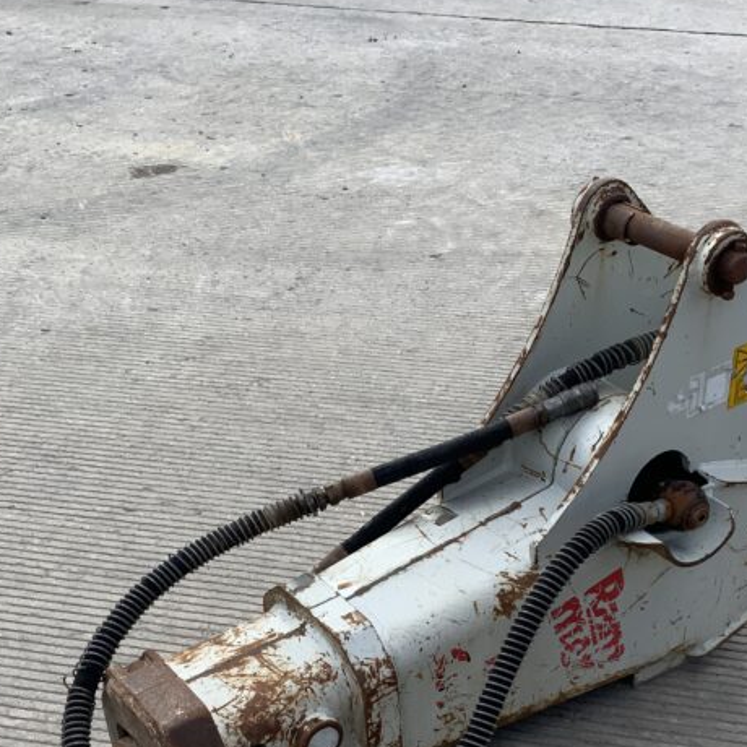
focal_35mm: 57
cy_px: 601
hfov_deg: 30.0
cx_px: 391
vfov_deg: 29.3
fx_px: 1392
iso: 16
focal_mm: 3
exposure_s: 1/883
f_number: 1.8
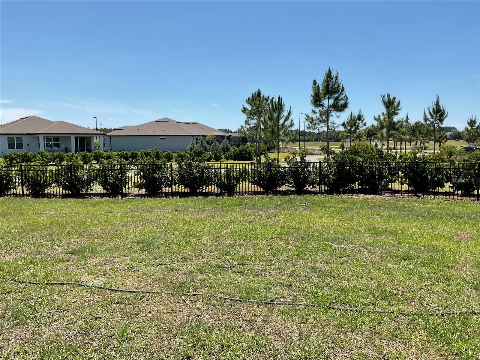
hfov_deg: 61.7
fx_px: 402
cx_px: 240
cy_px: 180
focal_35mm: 29
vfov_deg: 48.2
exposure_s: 1/1984
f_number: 1.8
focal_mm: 3
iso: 16
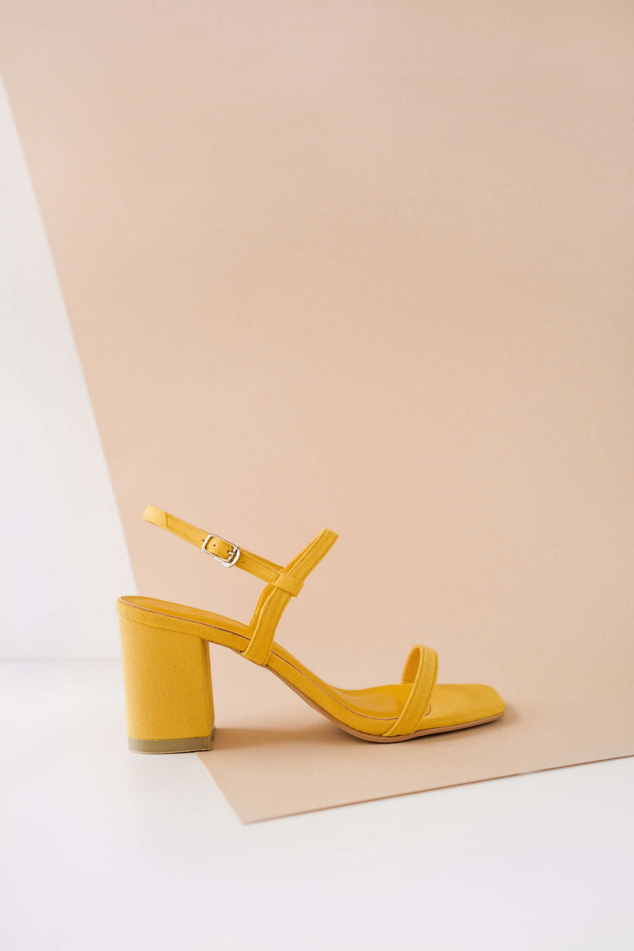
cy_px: 476
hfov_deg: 49.6
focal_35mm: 26
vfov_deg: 69.4
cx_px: 317
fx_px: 687
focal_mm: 26
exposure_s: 1/1000
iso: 400
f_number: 4
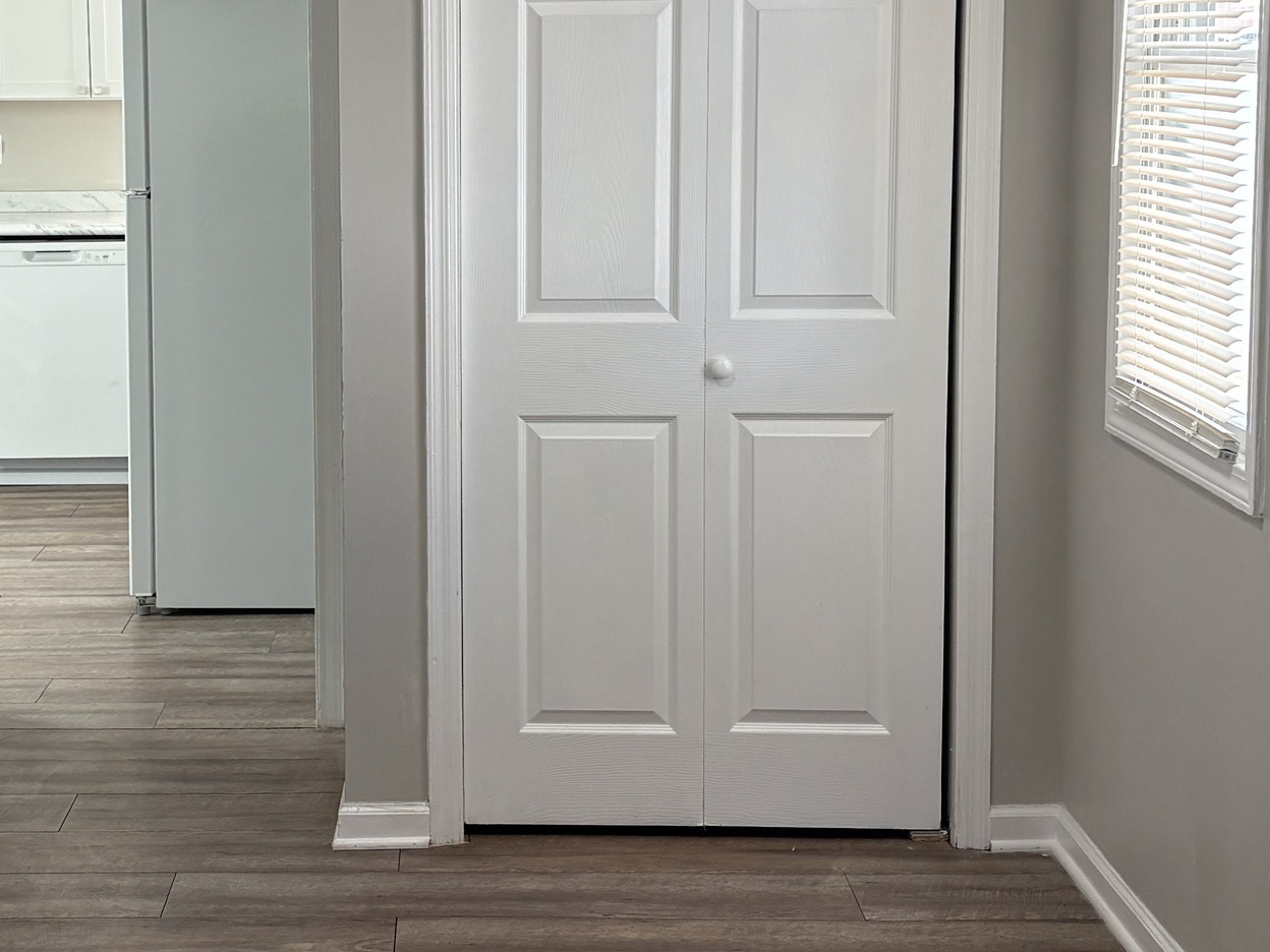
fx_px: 2348
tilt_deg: -5.3
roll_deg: +0.8
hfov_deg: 29.9
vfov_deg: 22.8
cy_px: 295
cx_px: 369
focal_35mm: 64
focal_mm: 5.96
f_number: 1.6
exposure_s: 1/120
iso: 100
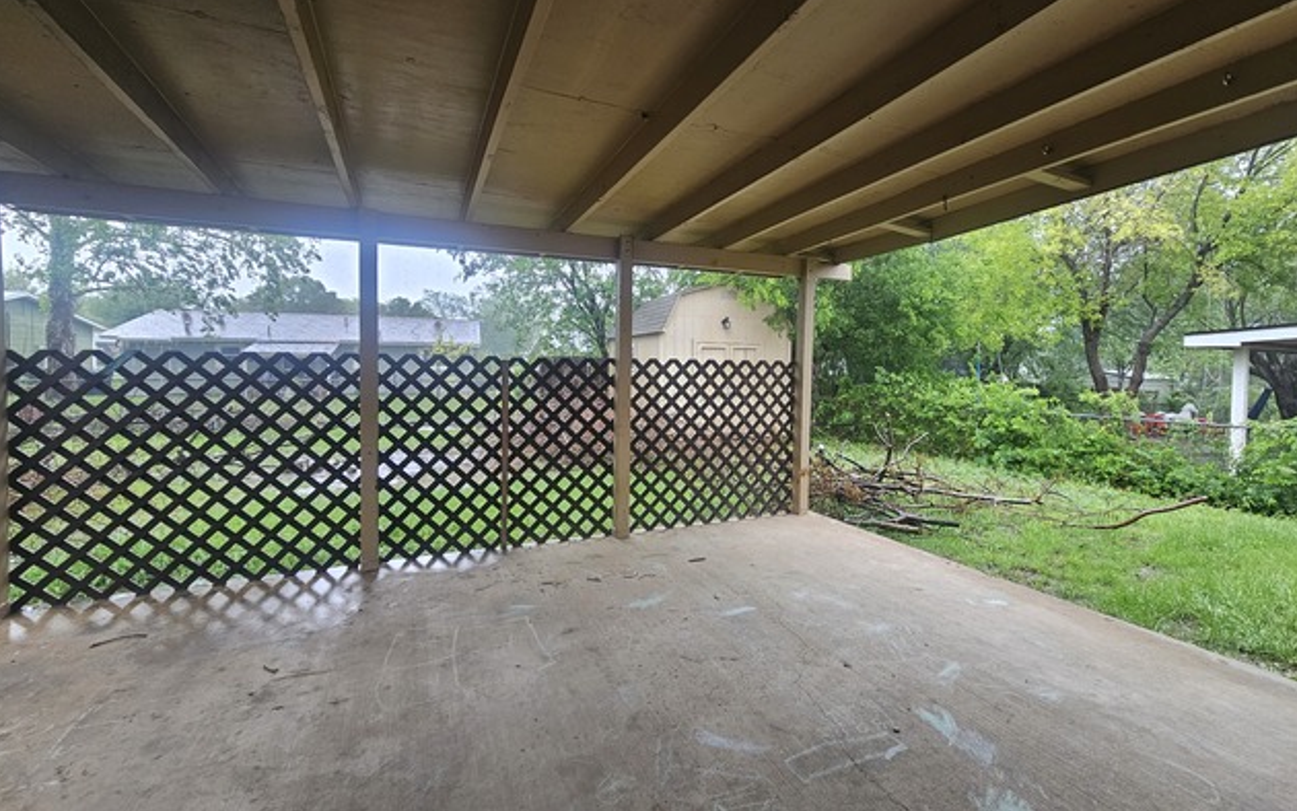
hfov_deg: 105.3
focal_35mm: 14
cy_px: 385
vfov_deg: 78.6
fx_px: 495
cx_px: 646
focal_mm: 2.2
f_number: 2.2
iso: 125
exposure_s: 1/100
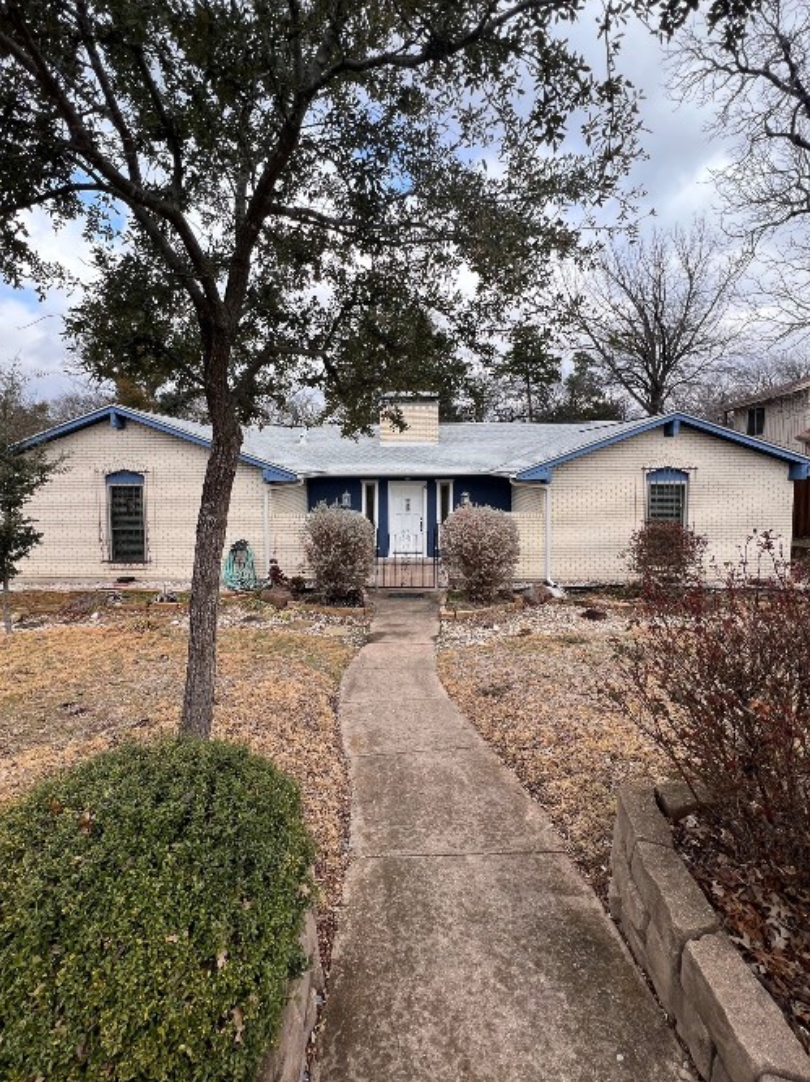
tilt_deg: -2.8
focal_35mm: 15
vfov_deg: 98.0
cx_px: 398
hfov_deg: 81.7
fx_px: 468
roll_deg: -0.2
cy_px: 500
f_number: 1.8
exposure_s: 1/723
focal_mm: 1.57
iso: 32
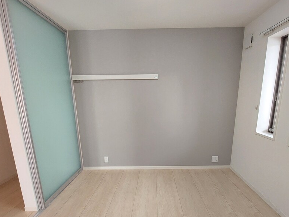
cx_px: 156
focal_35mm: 16
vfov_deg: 77.5
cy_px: 126
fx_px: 134
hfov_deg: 94.3
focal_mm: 1.74
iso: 320
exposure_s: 1/60
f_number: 2.2
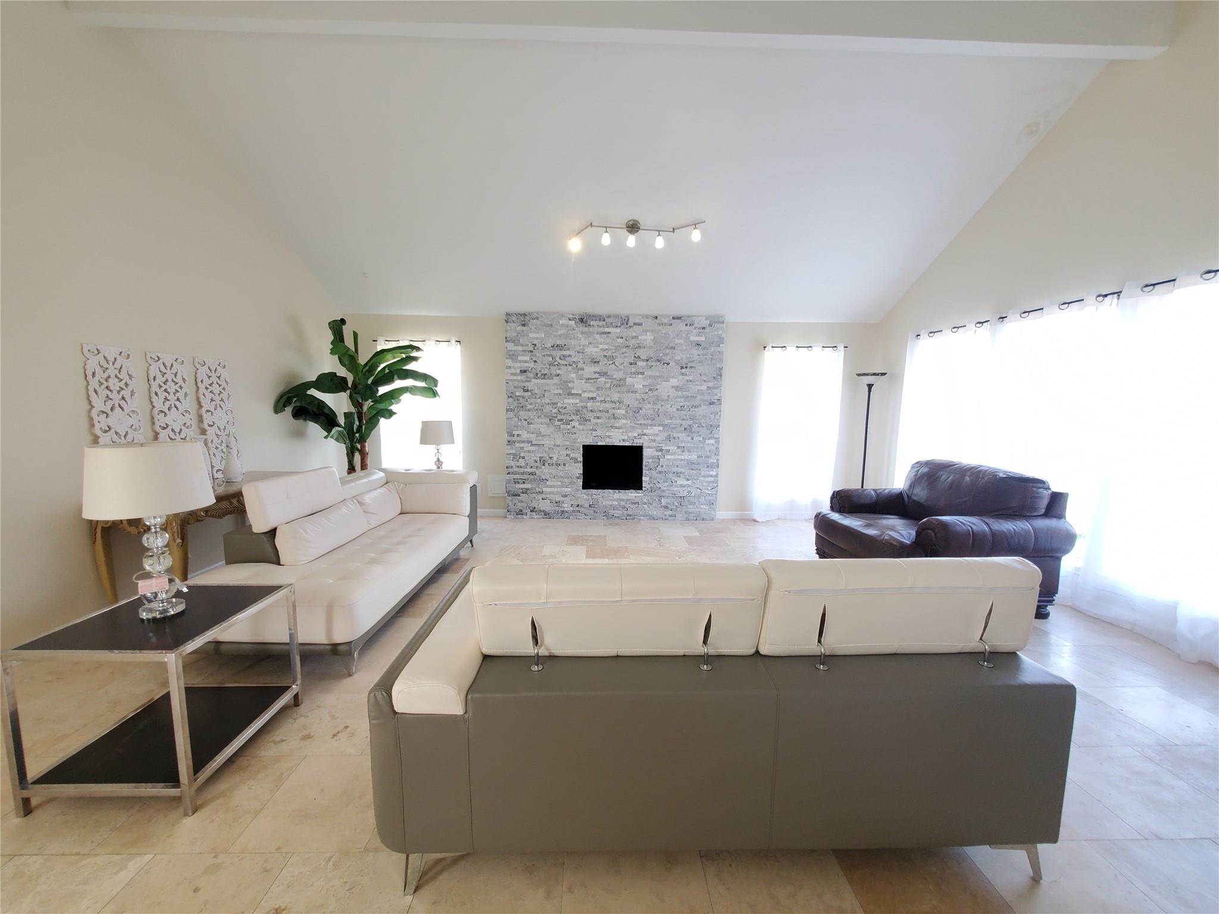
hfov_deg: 106.2
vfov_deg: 89.9
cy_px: 457
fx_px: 458
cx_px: 610
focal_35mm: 13
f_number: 2.2
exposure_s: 1/60
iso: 160
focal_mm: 1.8
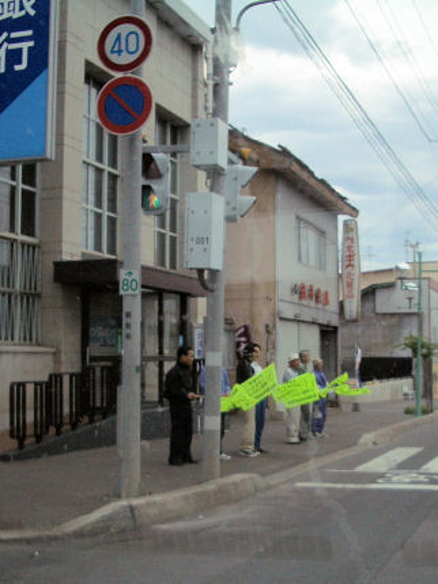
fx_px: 591
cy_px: 292
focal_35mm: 35
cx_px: 219
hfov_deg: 40.7
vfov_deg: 52.7
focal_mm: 5.8
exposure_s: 1/500
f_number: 2.6
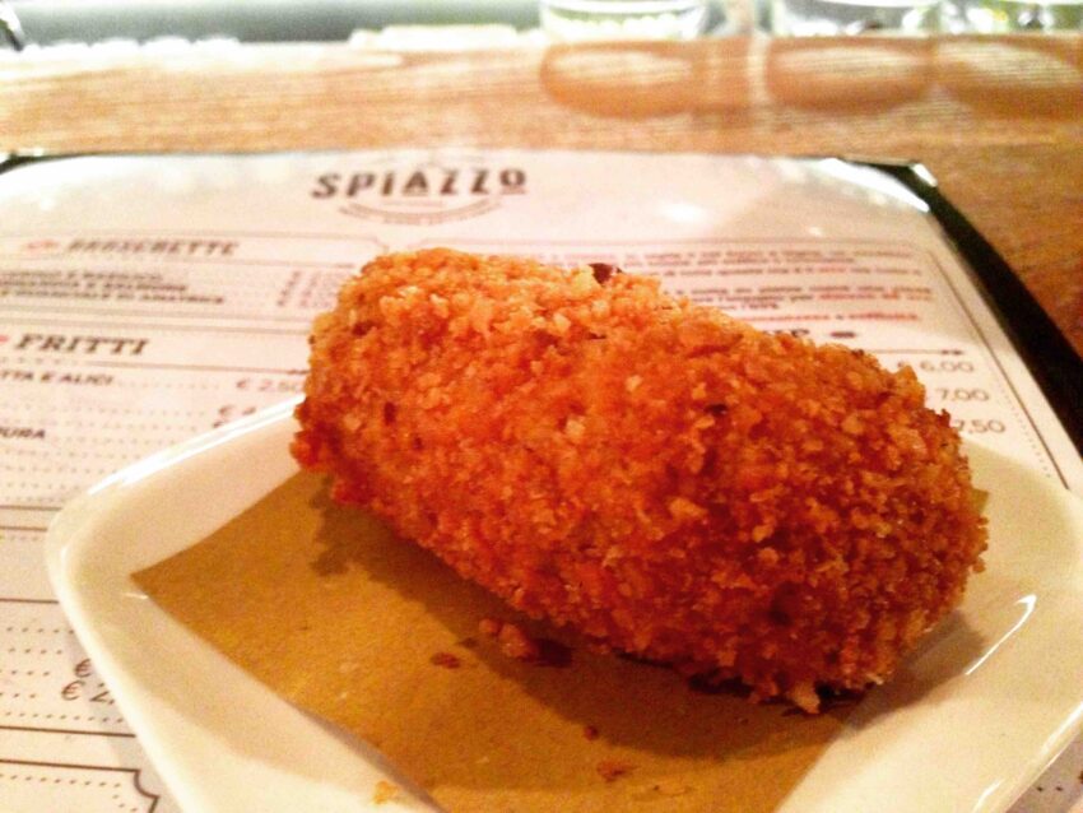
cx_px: 542
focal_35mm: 33
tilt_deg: -32.5
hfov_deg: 55.3
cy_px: 406
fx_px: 1033
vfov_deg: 43.0
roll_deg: -2.1
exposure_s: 1/15
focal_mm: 4.12
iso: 800
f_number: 2.4
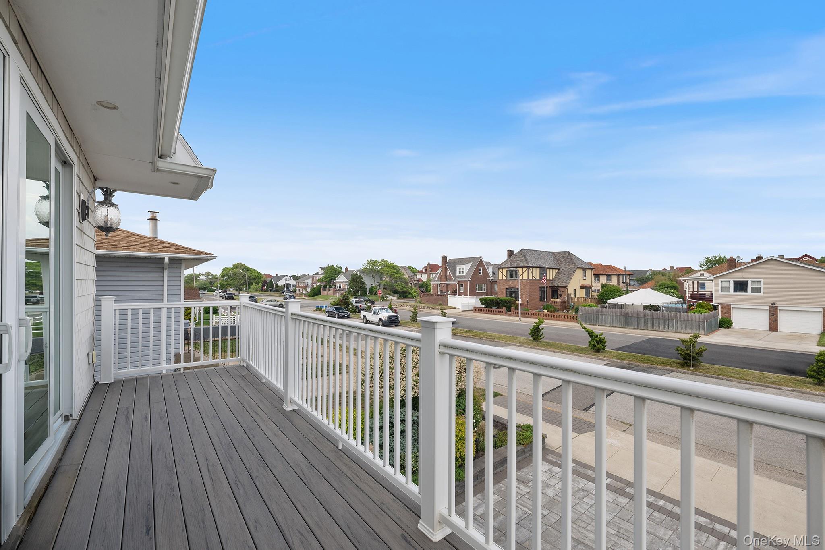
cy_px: 275
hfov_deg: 104.3
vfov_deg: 81.2
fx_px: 321
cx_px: 412
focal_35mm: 14
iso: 320
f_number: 10
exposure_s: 1/80
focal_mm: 14
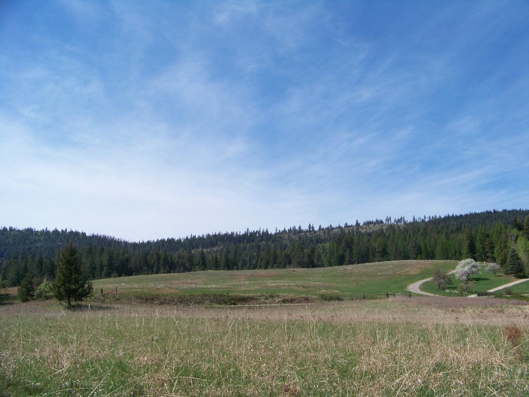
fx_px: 550
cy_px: 198
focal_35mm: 36
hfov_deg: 51.4
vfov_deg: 39.7
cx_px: 264
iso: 64
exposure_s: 1/640
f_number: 4
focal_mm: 5.85
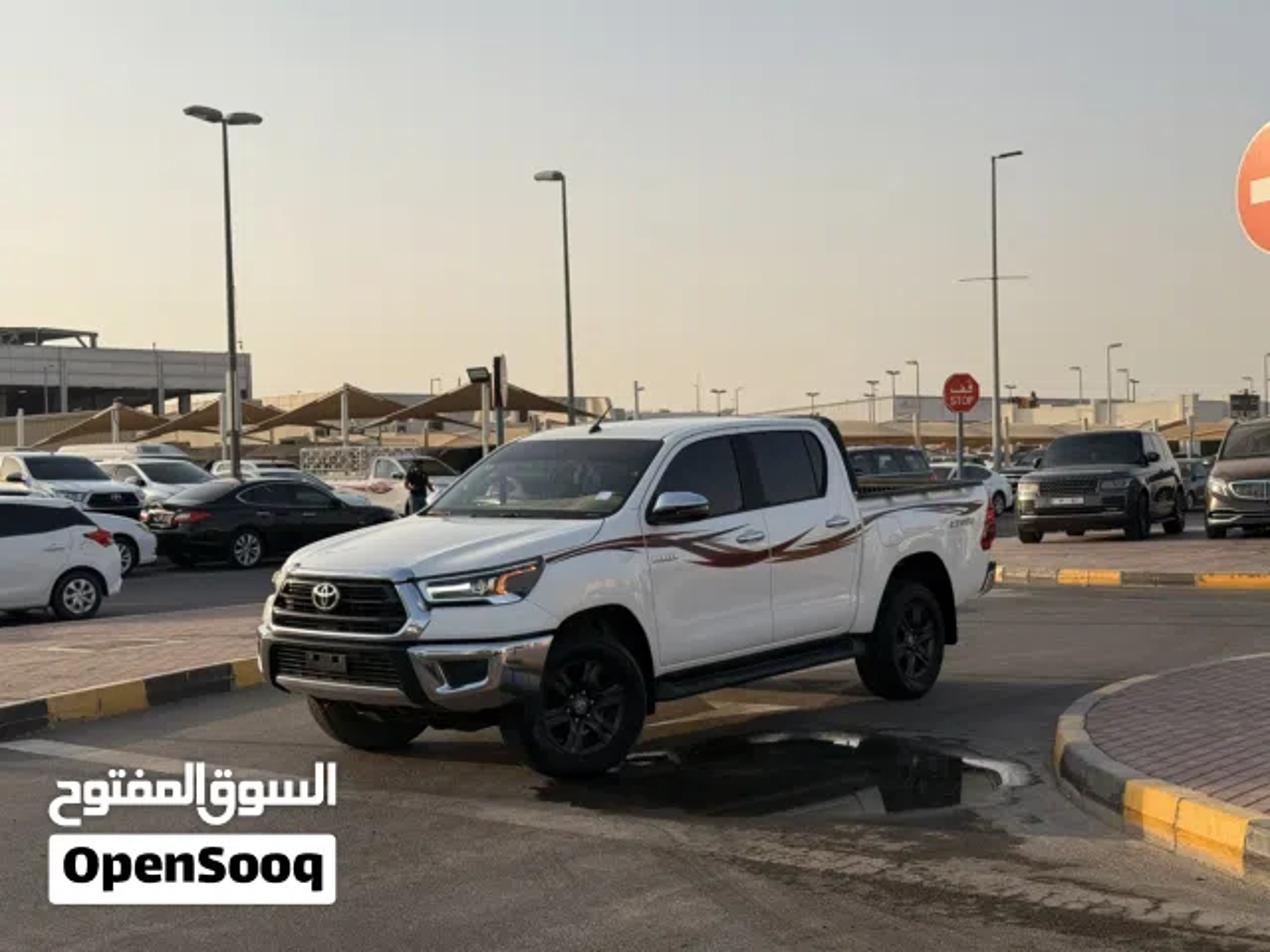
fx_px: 1761
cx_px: 635
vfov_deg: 30.3
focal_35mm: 48
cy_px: 476
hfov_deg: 39.7
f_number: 1.78
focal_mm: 6.76
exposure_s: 1/4587
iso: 64
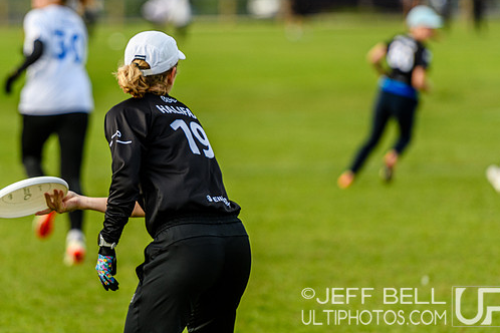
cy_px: 116
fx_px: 5527
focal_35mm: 398
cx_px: 195
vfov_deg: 3.5
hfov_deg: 5.2
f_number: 3.2
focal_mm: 200
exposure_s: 1/1250
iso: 250
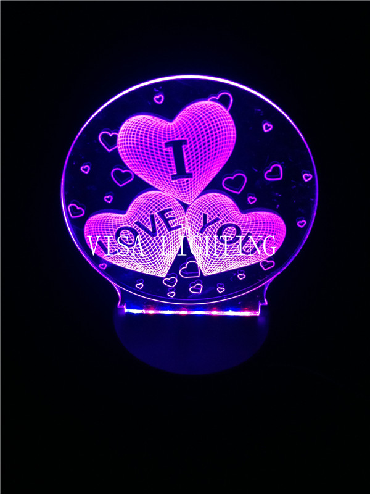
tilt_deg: -34.8
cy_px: 247
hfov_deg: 42.9
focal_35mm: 33
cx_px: 185
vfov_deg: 55.4
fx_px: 470
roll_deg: -3.8
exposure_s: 1/20
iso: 200
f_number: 2.4
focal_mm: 4.12
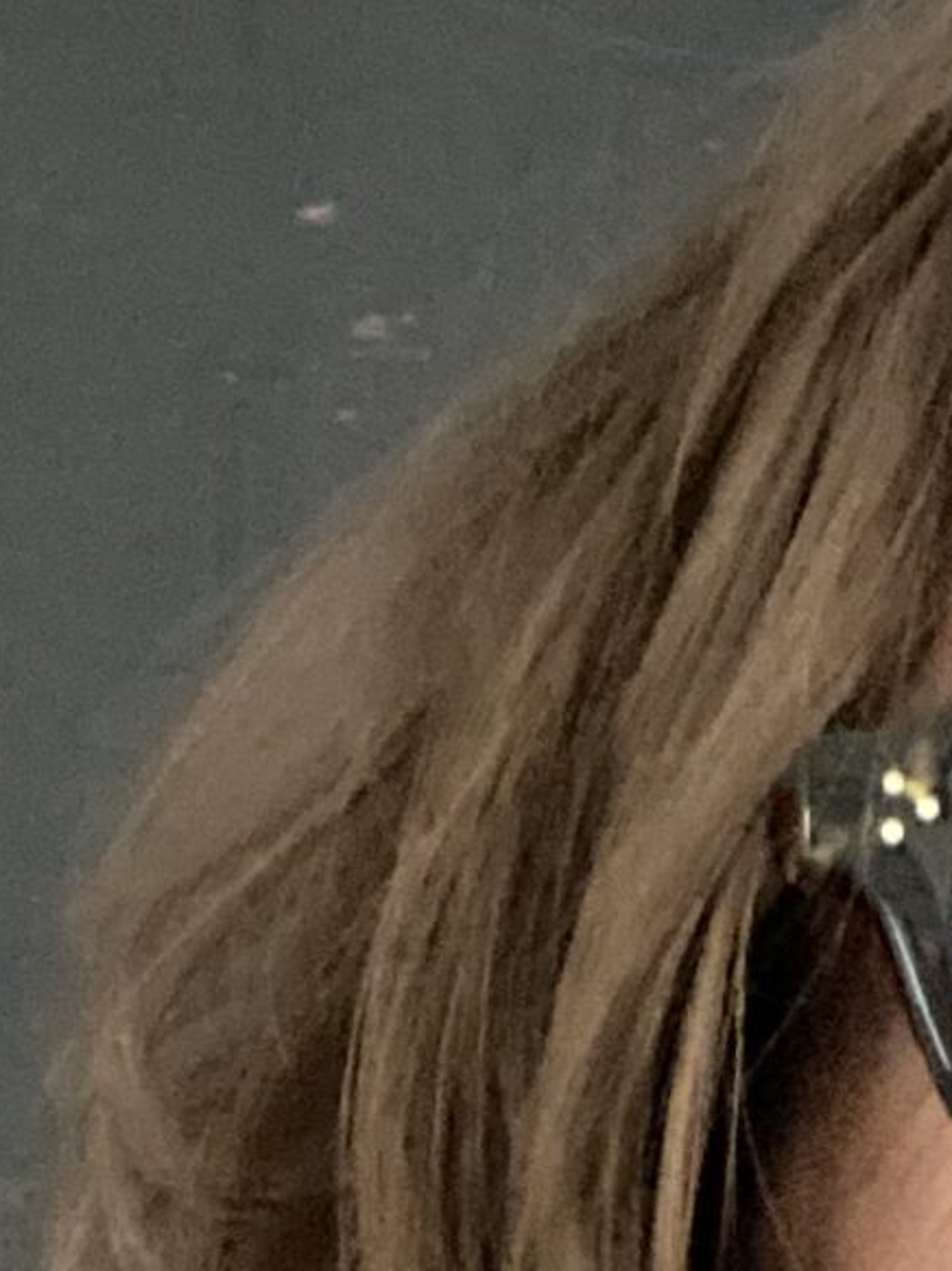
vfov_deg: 14.2
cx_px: 915
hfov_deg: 11.1
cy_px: 1725
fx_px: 4844
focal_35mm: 132
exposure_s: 1/25
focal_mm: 2.71
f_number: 2.2
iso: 800
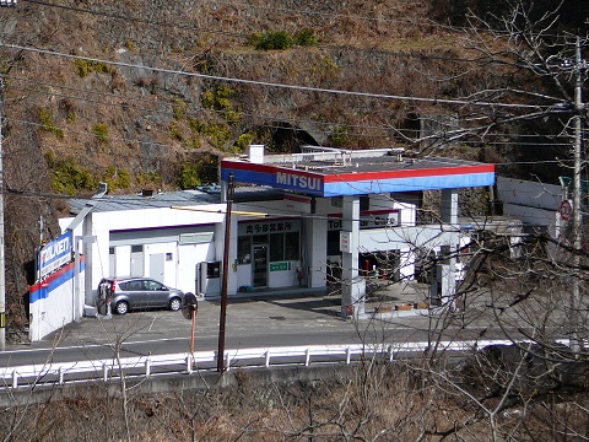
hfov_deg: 14.1
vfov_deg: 10.6
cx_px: 294
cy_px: 221
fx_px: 2382
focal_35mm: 140
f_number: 3.9
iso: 80
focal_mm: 16.6
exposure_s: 1/800
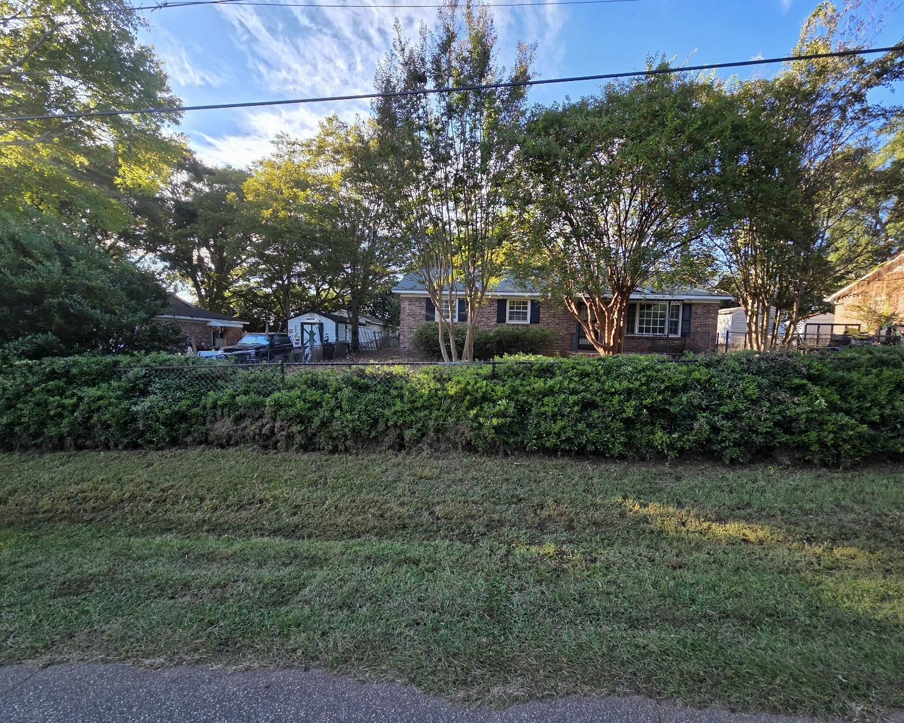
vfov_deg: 88.0
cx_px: 472
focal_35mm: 14
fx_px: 375
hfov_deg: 100.6
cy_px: 367
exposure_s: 1/370
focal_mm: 2.2
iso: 50
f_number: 2.2
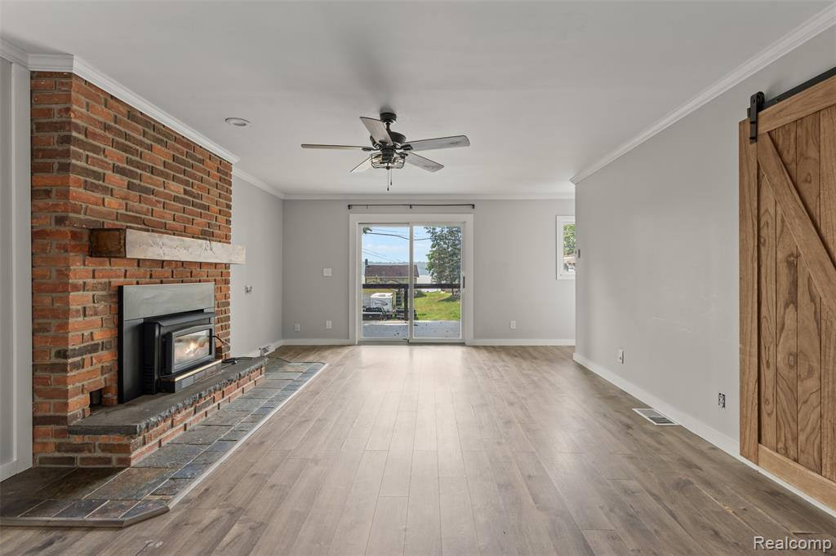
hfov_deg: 96.8
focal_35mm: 16
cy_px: 278
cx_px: 418
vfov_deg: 73.7
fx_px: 371
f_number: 8
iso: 400
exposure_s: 1/6
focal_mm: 16
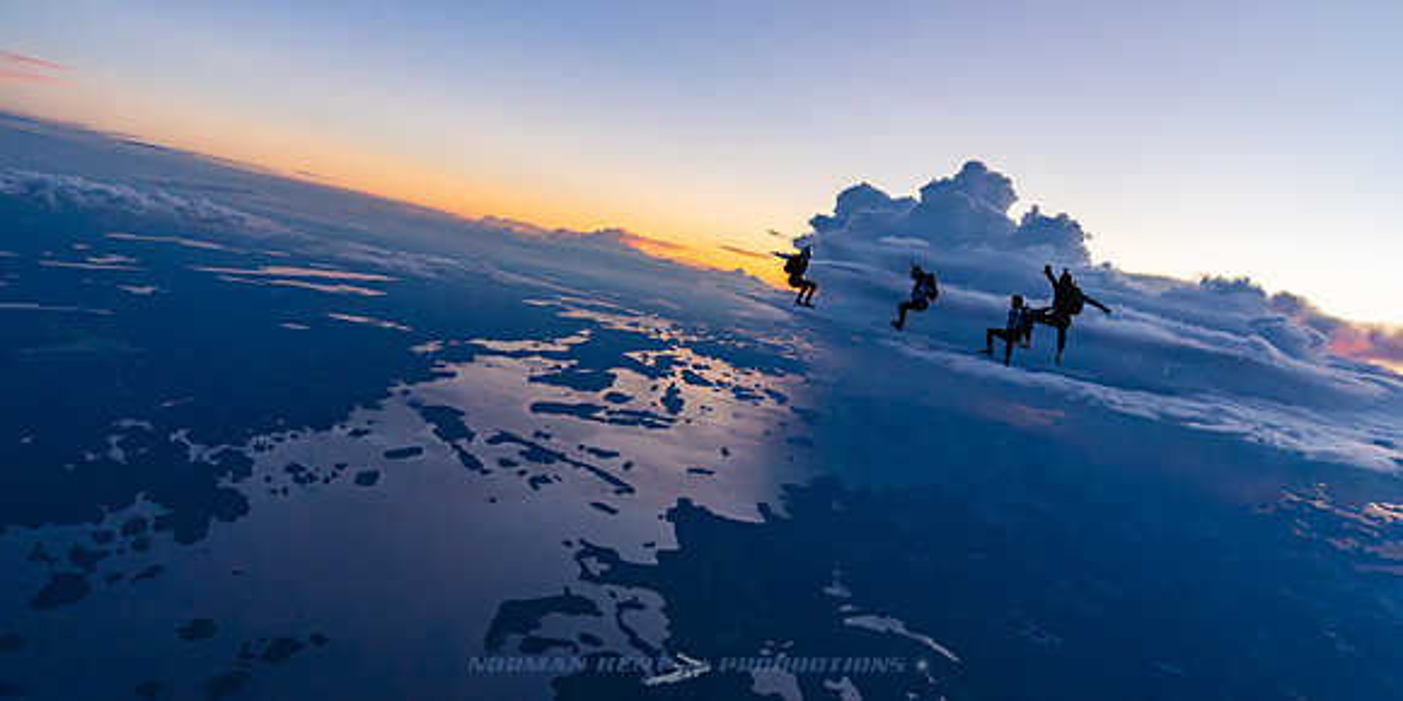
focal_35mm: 30
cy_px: 234
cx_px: 702
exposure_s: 1/2000
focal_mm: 28
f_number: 4
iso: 1000
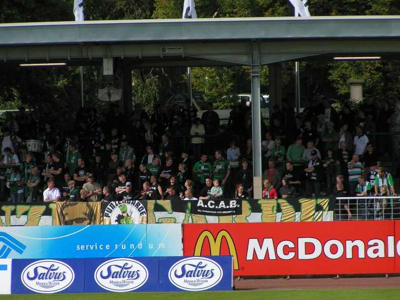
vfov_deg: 5.3
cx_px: 205
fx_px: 3224
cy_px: 153
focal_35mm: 279
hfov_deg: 7.1
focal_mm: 41.4
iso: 50
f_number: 3.5
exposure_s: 1/1000
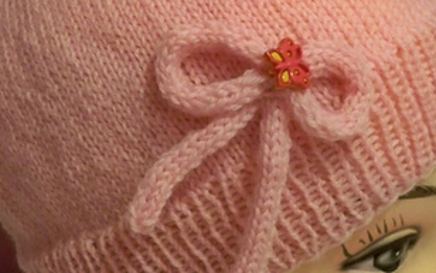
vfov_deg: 16.9
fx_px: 916
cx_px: 207
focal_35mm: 77
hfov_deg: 26.8
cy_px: 91
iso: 400
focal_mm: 6.3
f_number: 3.1
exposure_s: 1/30
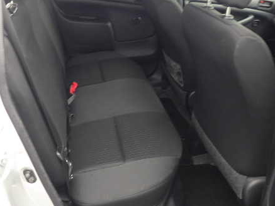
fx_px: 326
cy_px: 68
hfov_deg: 45.7
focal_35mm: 41
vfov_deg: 34.8
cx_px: 120
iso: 400
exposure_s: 1/45
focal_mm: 5
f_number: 3.5
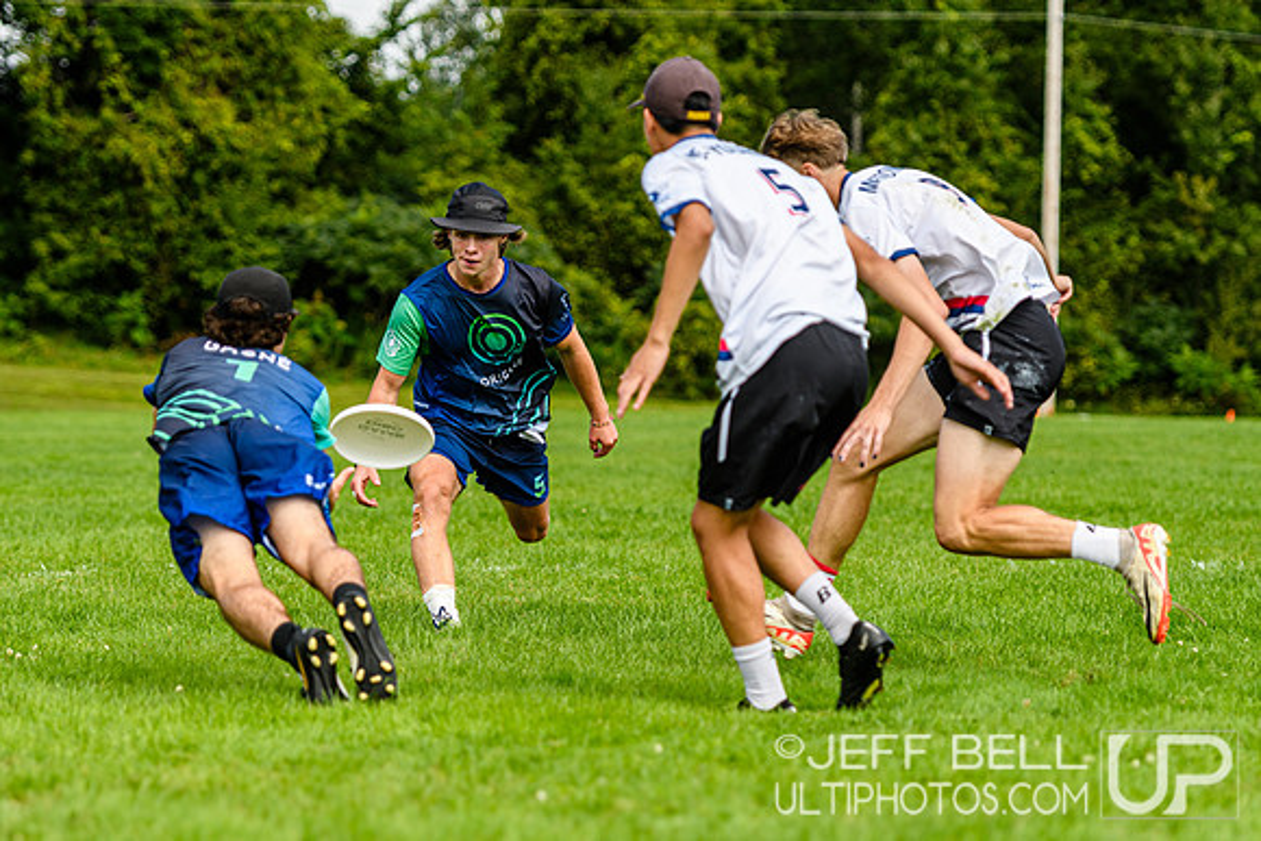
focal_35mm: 168
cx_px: 630
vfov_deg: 8.2
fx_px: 5886
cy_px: 420
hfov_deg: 12.2
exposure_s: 1/1600
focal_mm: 112
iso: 100
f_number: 3.2
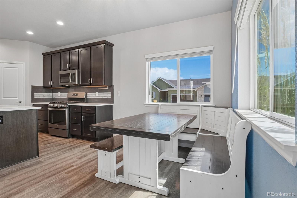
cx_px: 148
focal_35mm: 16
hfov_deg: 95.0
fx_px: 136
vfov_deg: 72.0
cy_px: 99
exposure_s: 1/30
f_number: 8
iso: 250
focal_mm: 11
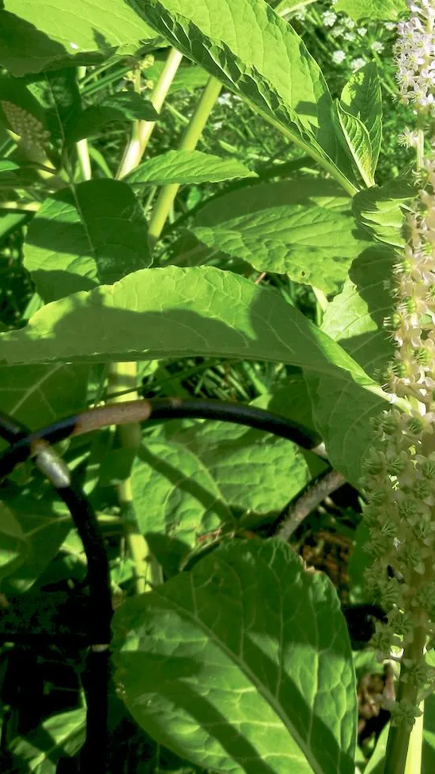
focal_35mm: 46
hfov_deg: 25.5
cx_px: 349
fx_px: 943
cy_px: 260
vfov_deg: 44.0
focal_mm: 5.4
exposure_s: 1/877
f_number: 3.5
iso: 160
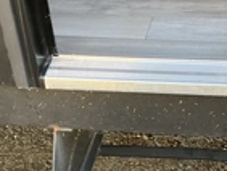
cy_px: 177
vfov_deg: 17.5
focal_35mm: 82
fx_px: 538
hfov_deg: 23.6
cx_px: 172
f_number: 1.8
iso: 64
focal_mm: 3
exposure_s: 1/122
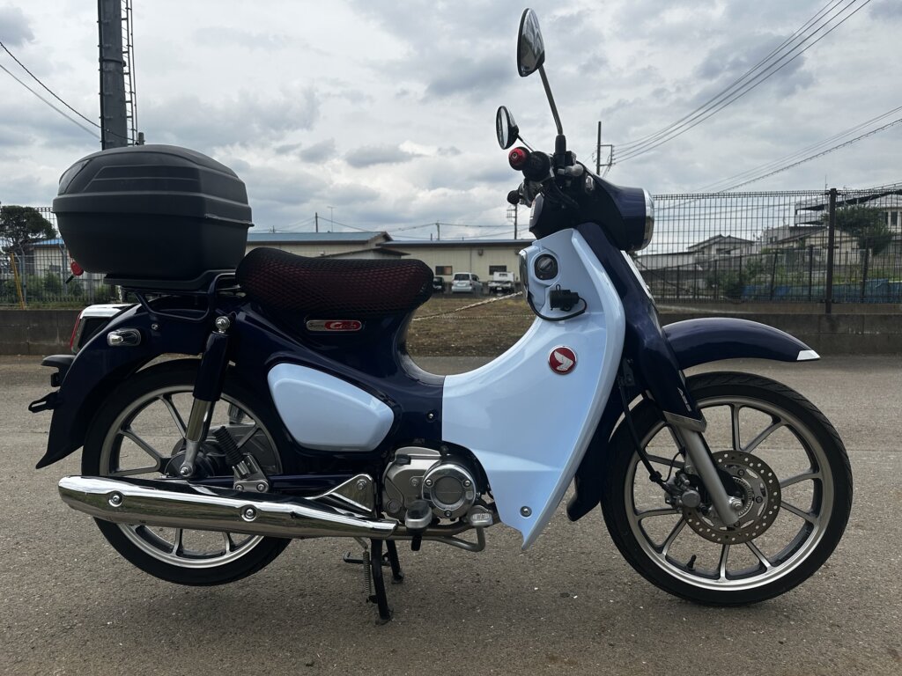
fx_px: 625
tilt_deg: -4.6
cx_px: 451
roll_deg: -0.1
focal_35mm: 24
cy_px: 338
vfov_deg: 56.8
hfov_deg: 71.6
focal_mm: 6.86
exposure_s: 1/3861
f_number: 1.78
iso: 80
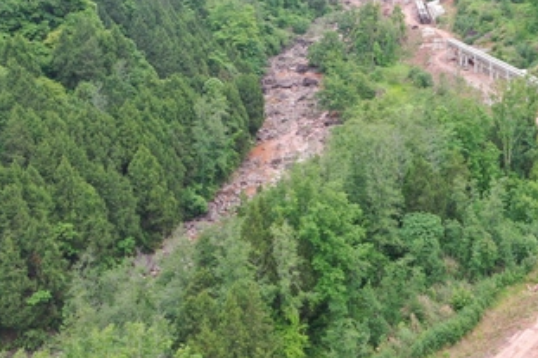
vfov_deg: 24.9
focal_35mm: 54
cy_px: 114
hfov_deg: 34.3
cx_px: 509
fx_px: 807
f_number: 5
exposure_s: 1/60
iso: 100
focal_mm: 10.26
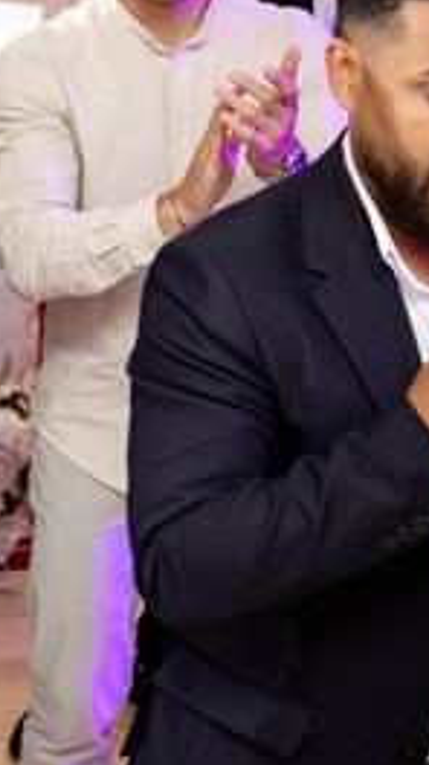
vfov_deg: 23.7
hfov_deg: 12.5
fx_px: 1804
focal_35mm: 89
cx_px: -325
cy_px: 193
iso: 1000
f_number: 2
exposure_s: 1/200
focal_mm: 23
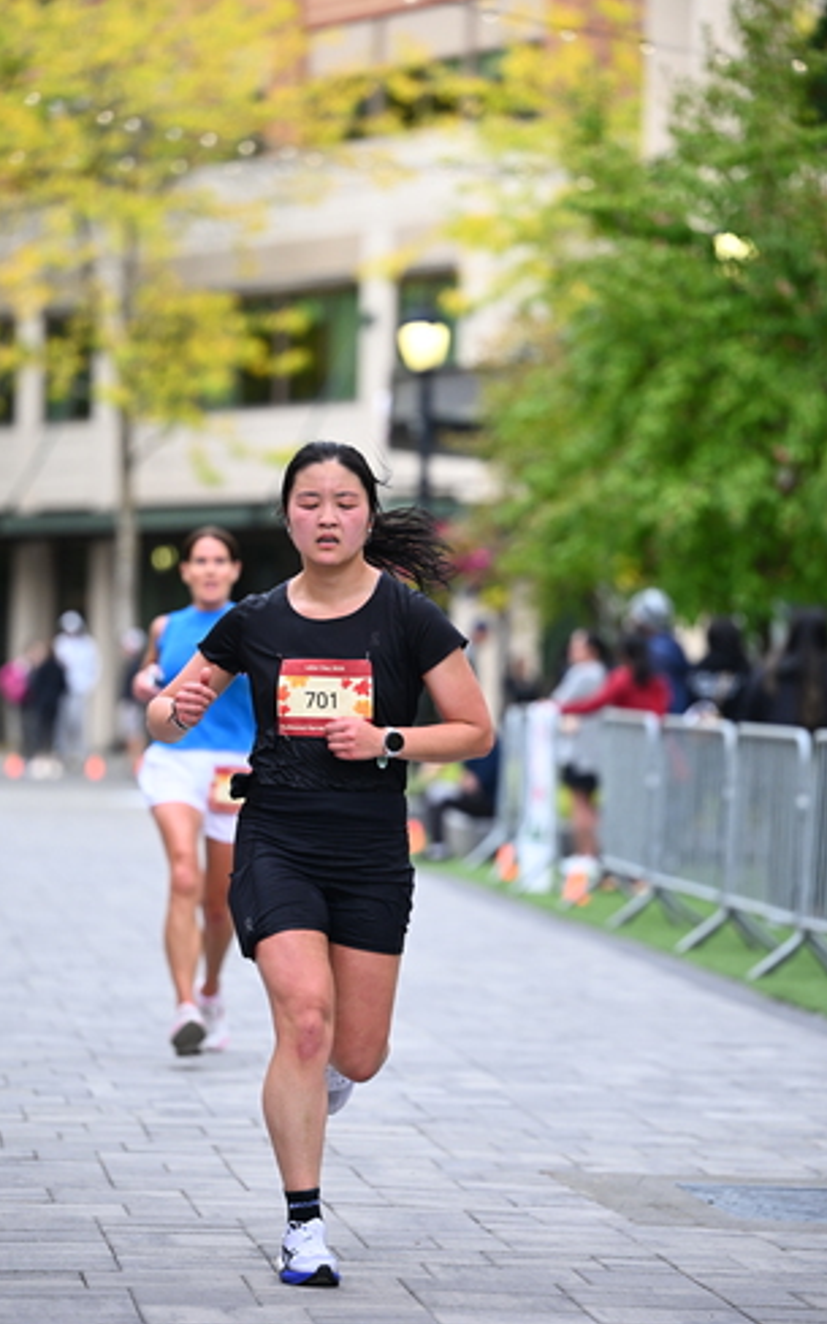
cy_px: 676
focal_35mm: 155
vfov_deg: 13.5
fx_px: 5590
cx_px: 397
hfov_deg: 8.5
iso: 1000
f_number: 2.8
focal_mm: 135
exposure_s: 1/1600
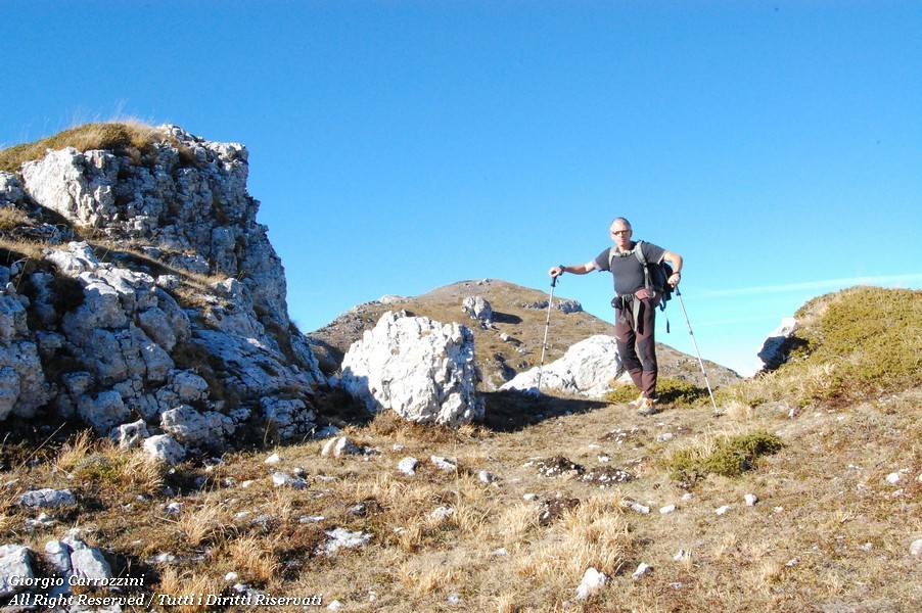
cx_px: 461
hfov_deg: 57.3
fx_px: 845
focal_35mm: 33
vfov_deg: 39.9
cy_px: 306
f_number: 22
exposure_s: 1/250
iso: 1600
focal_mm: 22
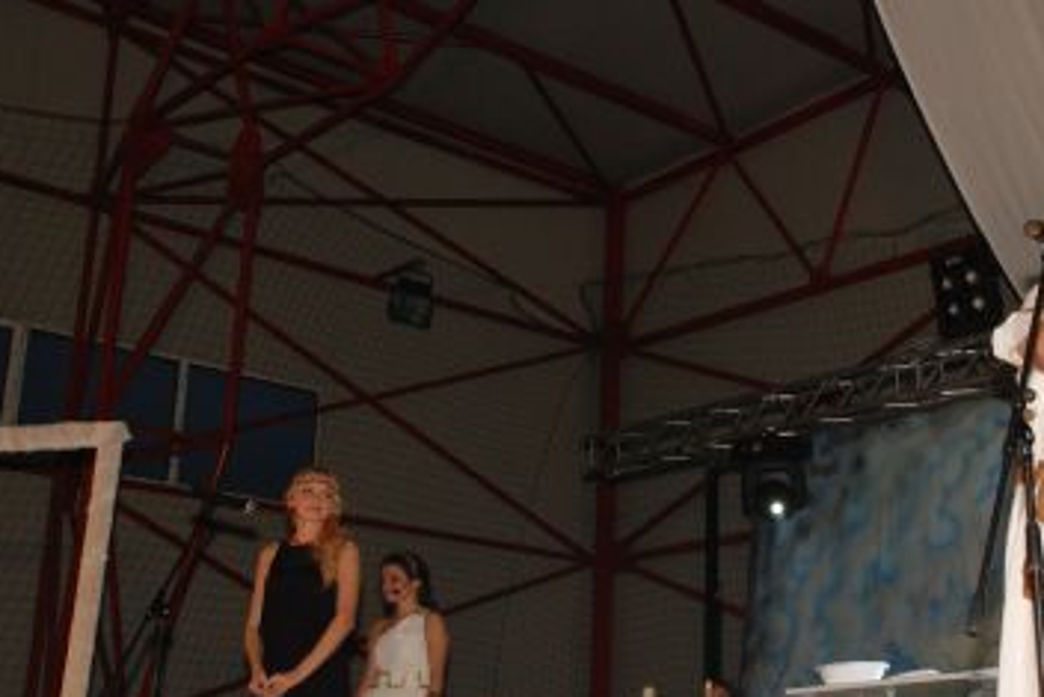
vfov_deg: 22.3
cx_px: 795
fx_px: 1770
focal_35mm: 61
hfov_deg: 32.2
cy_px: 403
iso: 500
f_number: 6.3
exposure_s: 1/60
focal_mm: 26
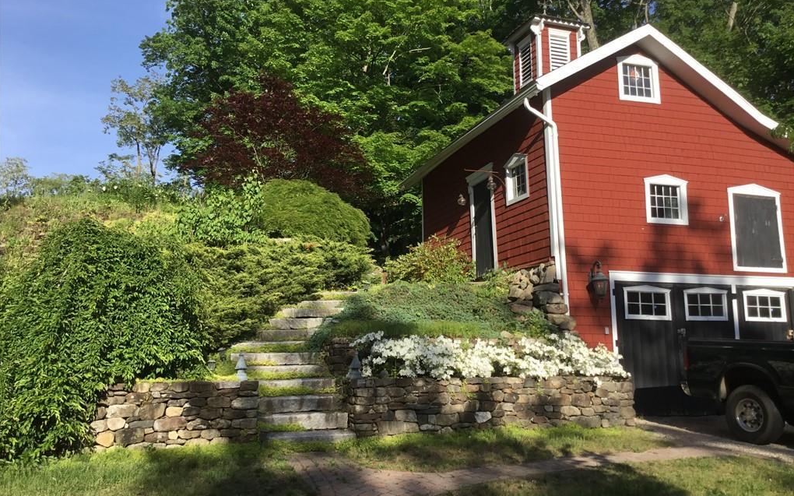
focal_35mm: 33
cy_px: 222
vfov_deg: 38.3
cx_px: 397
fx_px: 714
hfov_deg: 58.2
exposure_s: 1/886
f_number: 2.4
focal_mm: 3.3
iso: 25
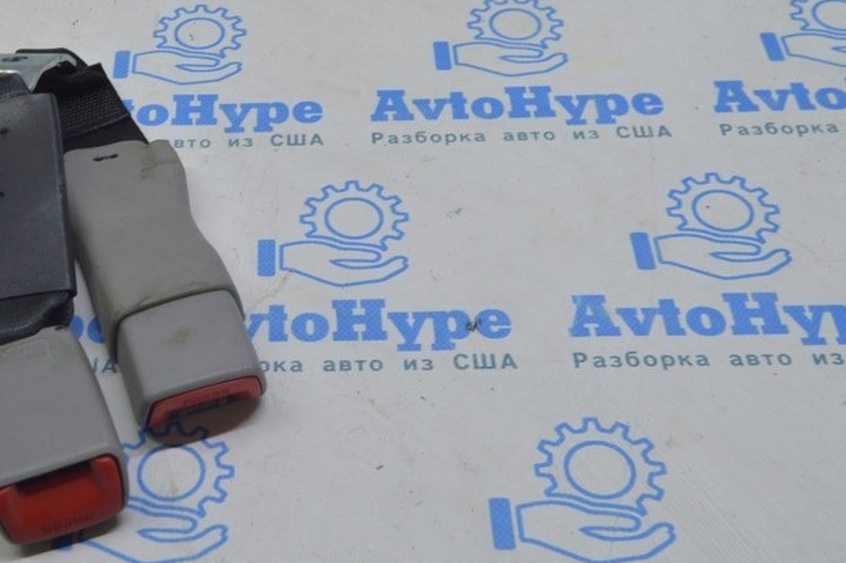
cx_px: 175
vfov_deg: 23.0
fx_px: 1386
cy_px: 252
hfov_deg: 33.0
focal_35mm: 59
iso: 400
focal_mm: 24
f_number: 7.1
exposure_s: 1/40
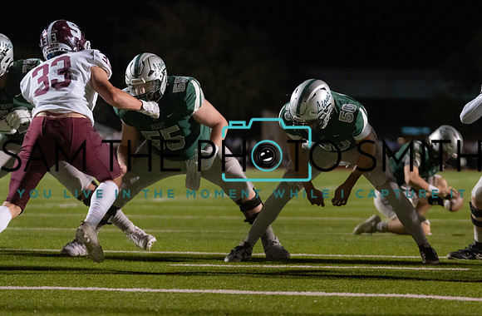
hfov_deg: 11.3
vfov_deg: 7.4
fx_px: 2431
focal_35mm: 183
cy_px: 204
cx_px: 335
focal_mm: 123
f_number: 2.8
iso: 6400
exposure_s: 1/1250
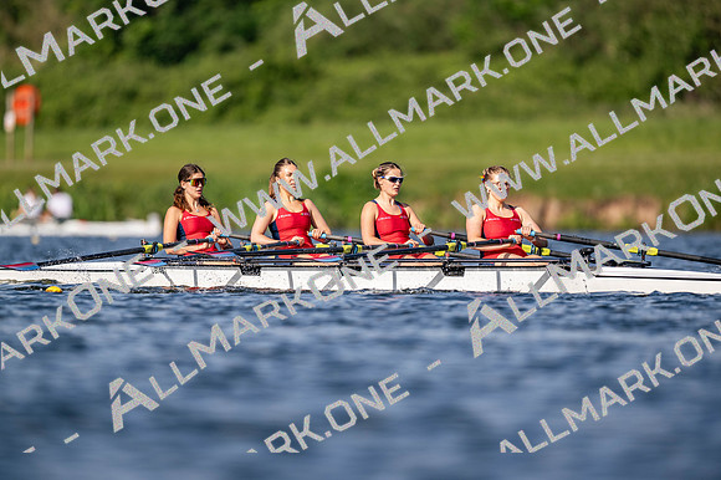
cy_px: 240
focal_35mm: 600
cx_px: 360
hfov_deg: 3.4
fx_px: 12012
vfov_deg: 2.3
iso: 200
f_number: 4
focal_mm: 600
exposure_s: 1/2500
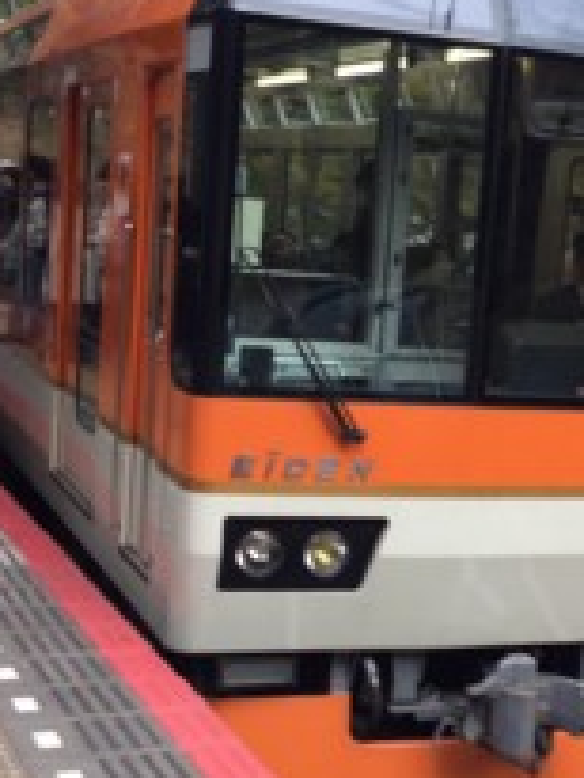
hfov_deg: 21.4
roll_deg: -2.8
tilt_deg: -9.2
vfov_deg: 28.5
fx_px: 1528
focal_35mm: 68
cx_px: 447
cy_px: 402
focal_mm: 3.3
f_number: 2.4
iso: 25
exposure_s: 1/60
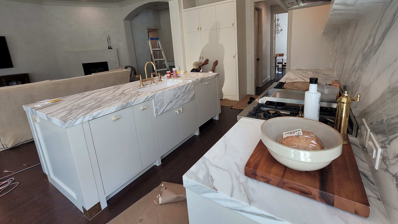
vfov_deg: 69.2
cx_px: 210
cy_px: 82
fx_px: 158
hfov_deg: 102.9
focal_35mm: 15
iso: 100
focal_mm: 2.2
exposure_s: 1/120
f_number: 2.2
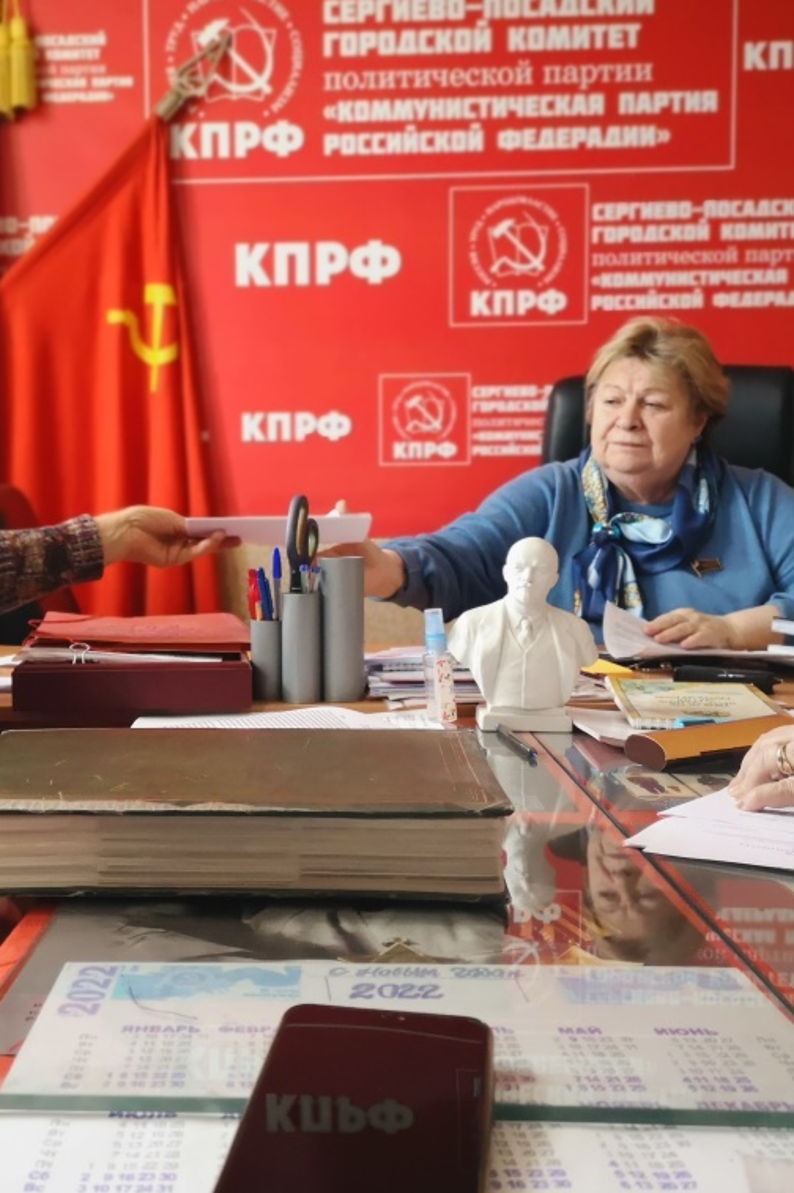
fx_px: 1258
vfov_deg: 50.7
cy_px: 602
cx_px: 262
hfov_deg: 34.7
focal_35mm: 38
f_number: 1.8
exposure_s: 1/100
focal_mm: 3.95
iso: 640
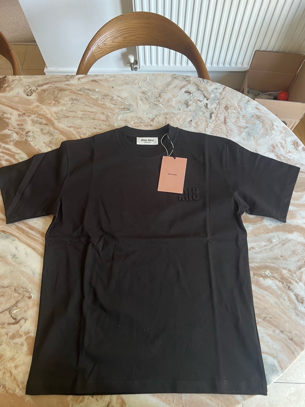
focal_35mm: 26
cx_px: 152
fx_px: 305
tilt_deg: -68.1
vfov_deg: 67.3
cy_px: 204
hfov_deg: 53.1
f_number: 1.5
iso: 250
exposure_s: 1/60
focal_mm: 5.7
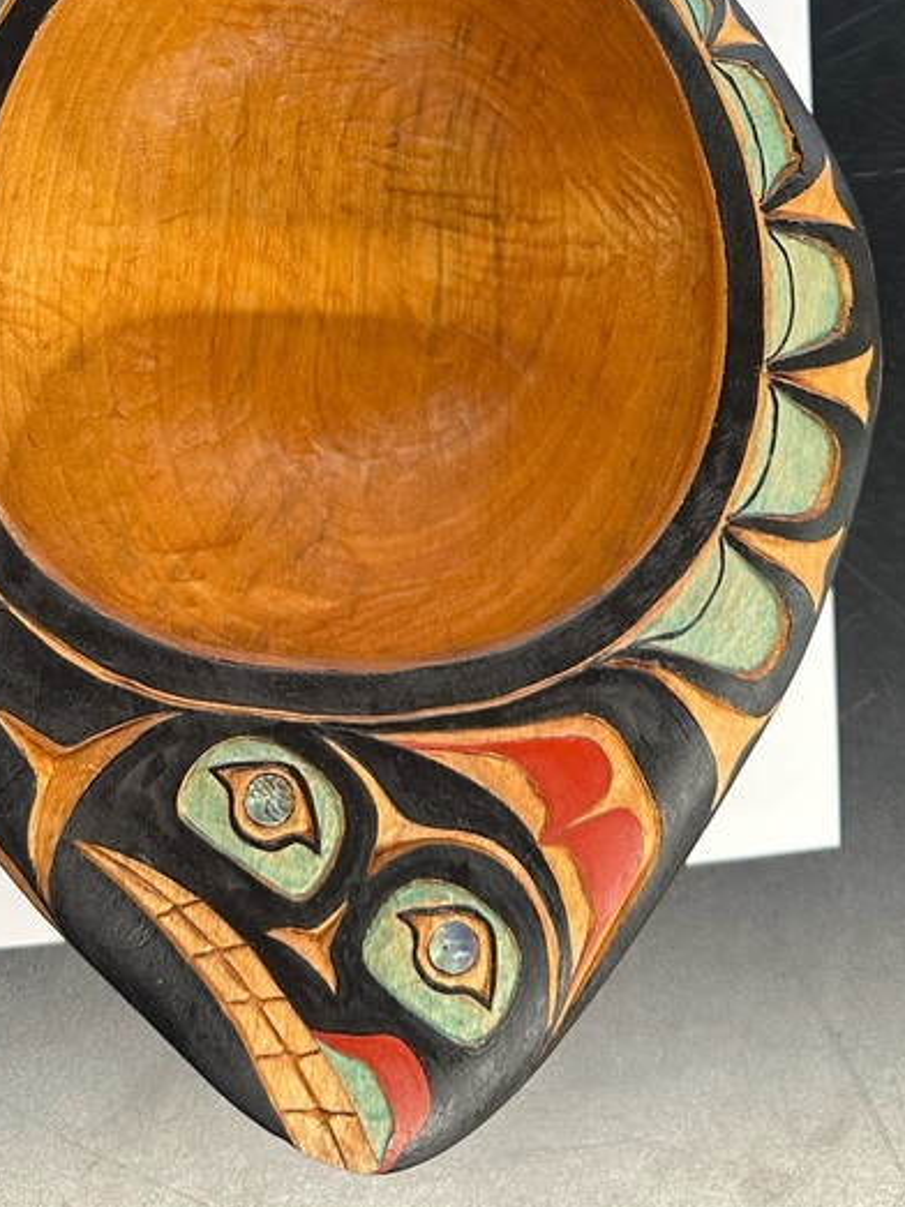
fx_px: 1639
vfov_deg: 38.3
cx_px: 342
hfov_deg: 30.7
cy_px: 171
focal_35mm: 47
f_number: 1.78
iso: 250
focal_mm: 6.86
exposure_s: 1/97
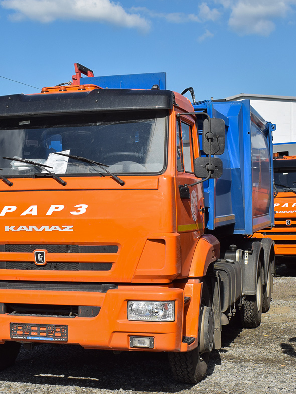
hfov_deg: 27.2
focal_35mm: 53
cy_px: 201
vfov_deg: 36.2
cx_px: 76
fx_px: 604
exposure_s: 1/1000
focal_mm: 24
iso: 200
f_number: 7.1
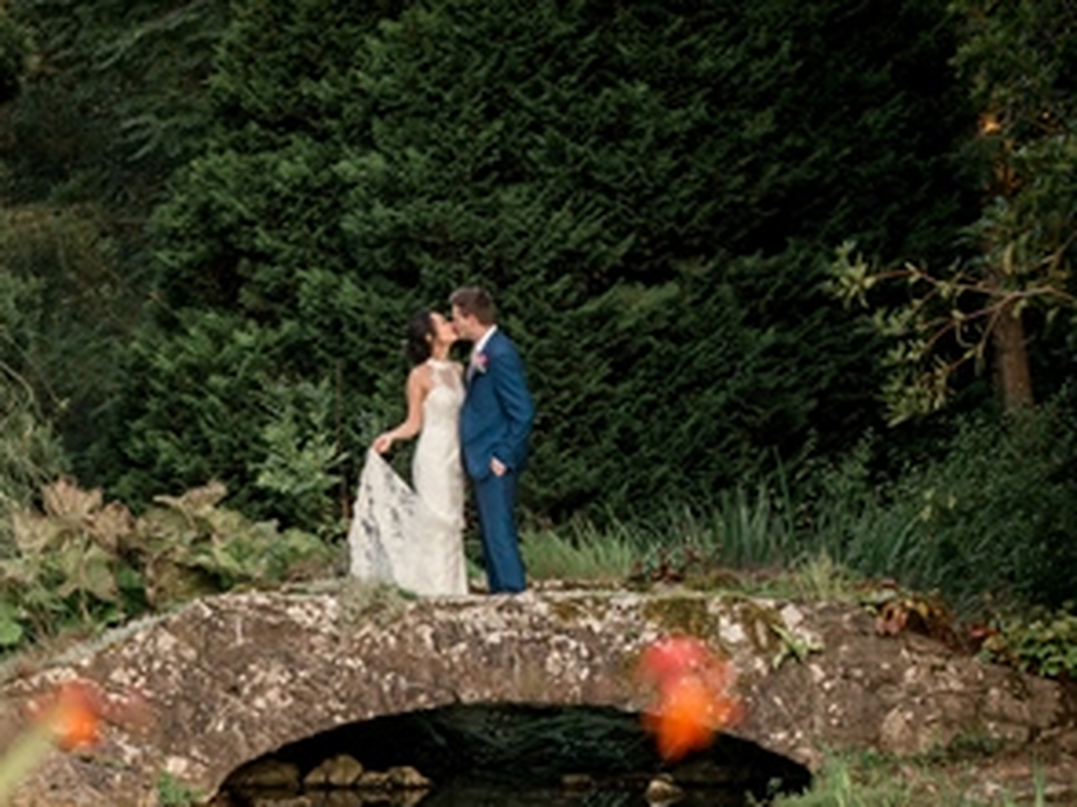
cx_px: 314
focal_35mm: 146
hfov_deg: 13.5
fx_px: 4541
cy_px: 765
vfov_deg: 10.1
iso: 450
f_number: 5.6
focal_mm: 70
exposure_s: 1/200
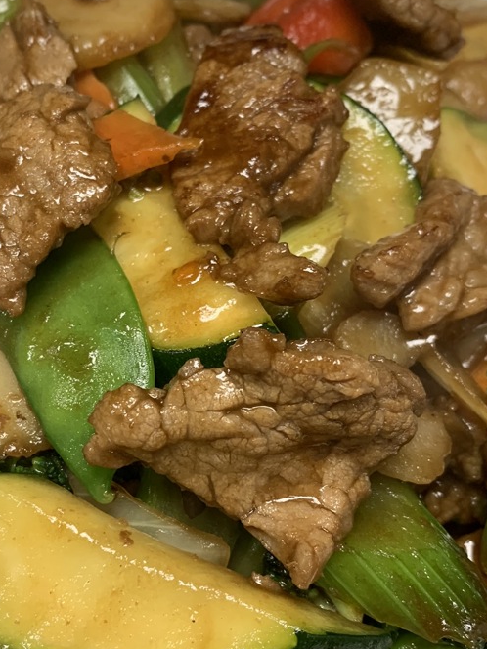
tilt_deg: -63.1
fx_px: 882
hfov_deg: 30.7
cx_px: 175
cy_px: 353
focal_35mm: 47
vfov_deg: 40.4
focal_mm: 4.25
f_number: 1.8
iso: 100
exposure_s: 1/42
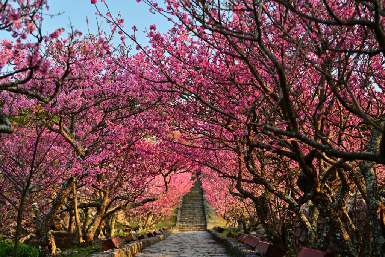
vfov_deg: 19.4
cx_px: 192
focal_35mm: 70
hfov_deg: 28.9
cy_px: 128
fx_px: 748
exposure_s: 1/640
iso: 320
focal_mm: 70
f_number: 4
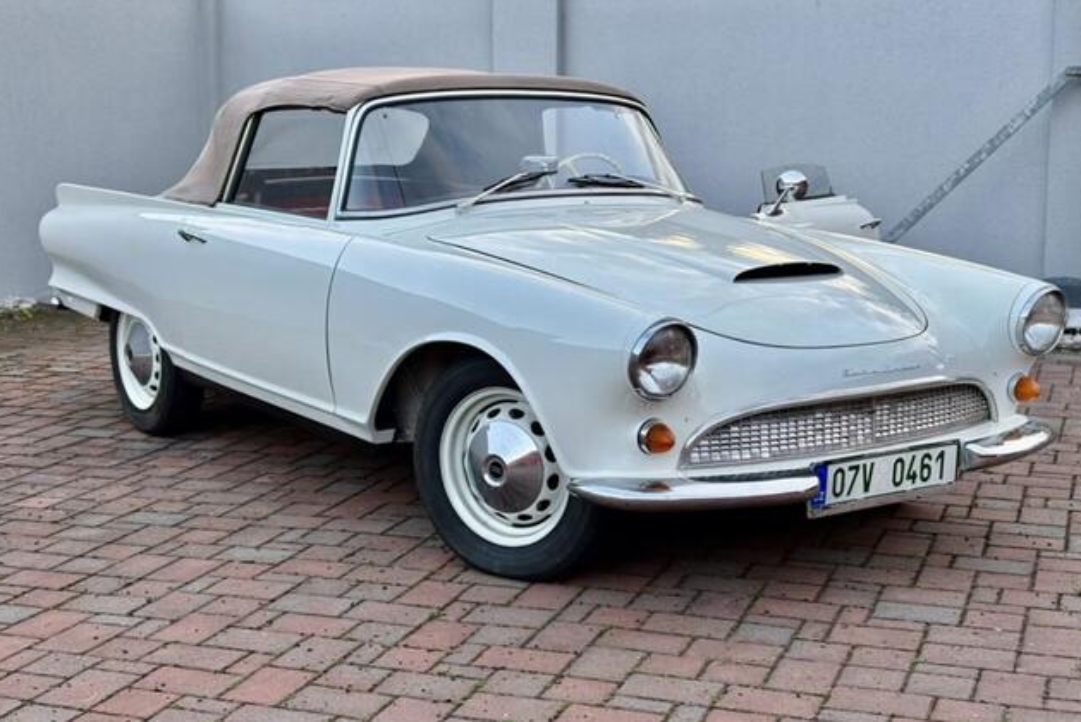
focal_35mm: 55
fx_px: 1652
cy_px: 327
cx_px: 543
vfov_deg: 24.6
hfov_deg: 36.2
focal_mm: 5.96
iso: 40
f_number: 1.6
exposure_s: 1/121
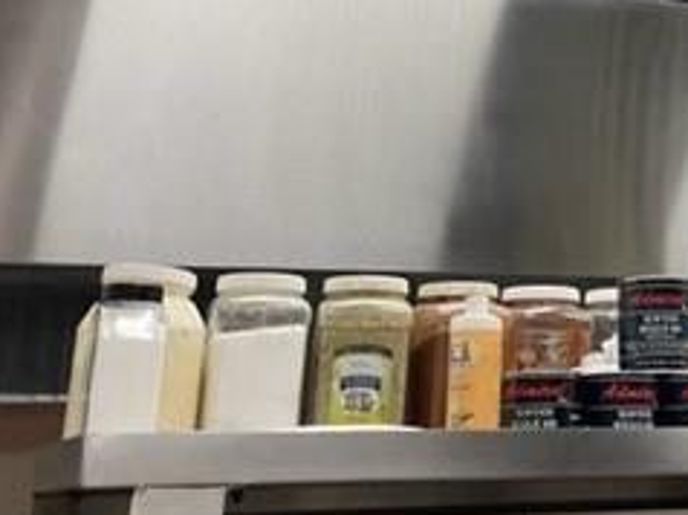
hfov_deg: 26.4
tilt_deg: +22.3
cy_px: -95
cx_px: 682
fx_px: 1390
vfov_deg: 19.8
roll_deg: +1.7
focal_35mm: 70
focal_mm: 4.2
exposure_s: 1/60
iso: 80
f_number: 1.6
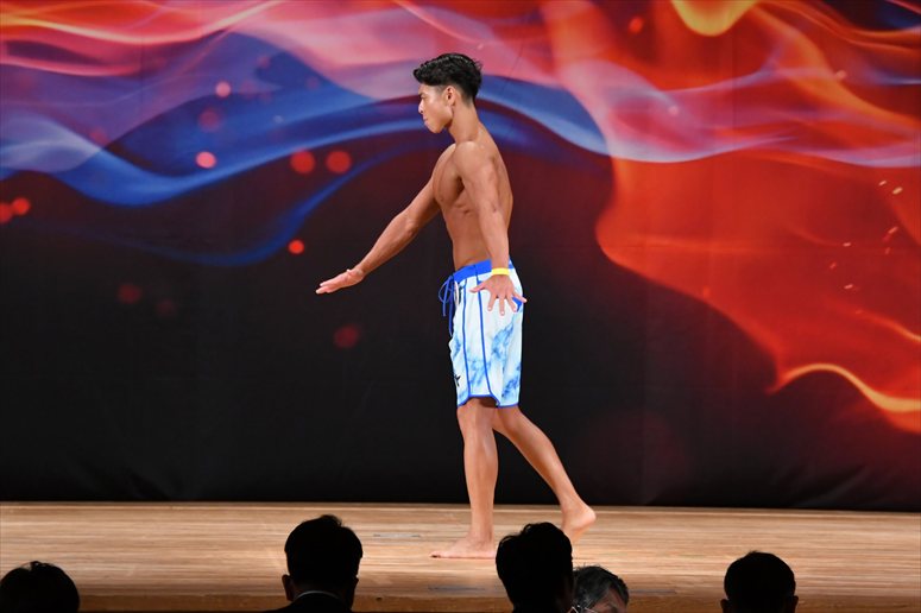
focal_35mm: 217
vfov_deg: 6.3
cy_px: 306
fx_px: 5549
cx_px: 460
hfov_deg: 9.5
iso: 3200
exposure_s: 1/400
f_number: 5.6
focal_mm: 145
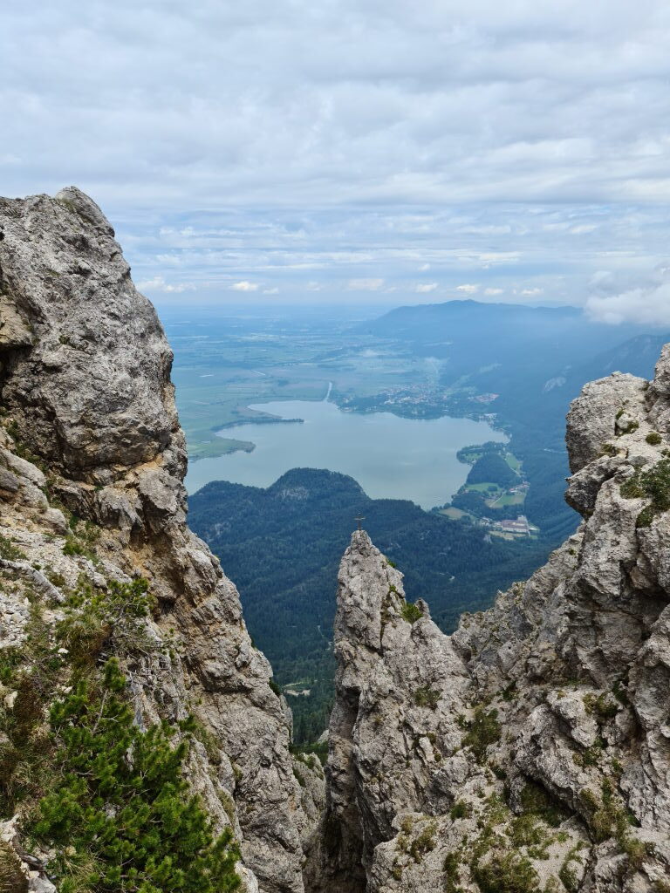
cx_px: 335
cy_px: 446
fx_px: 645
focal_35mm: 25
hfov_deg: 54.9
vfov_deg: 69.4
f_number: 1.8
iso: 50
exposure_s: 1/1018
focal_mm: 7
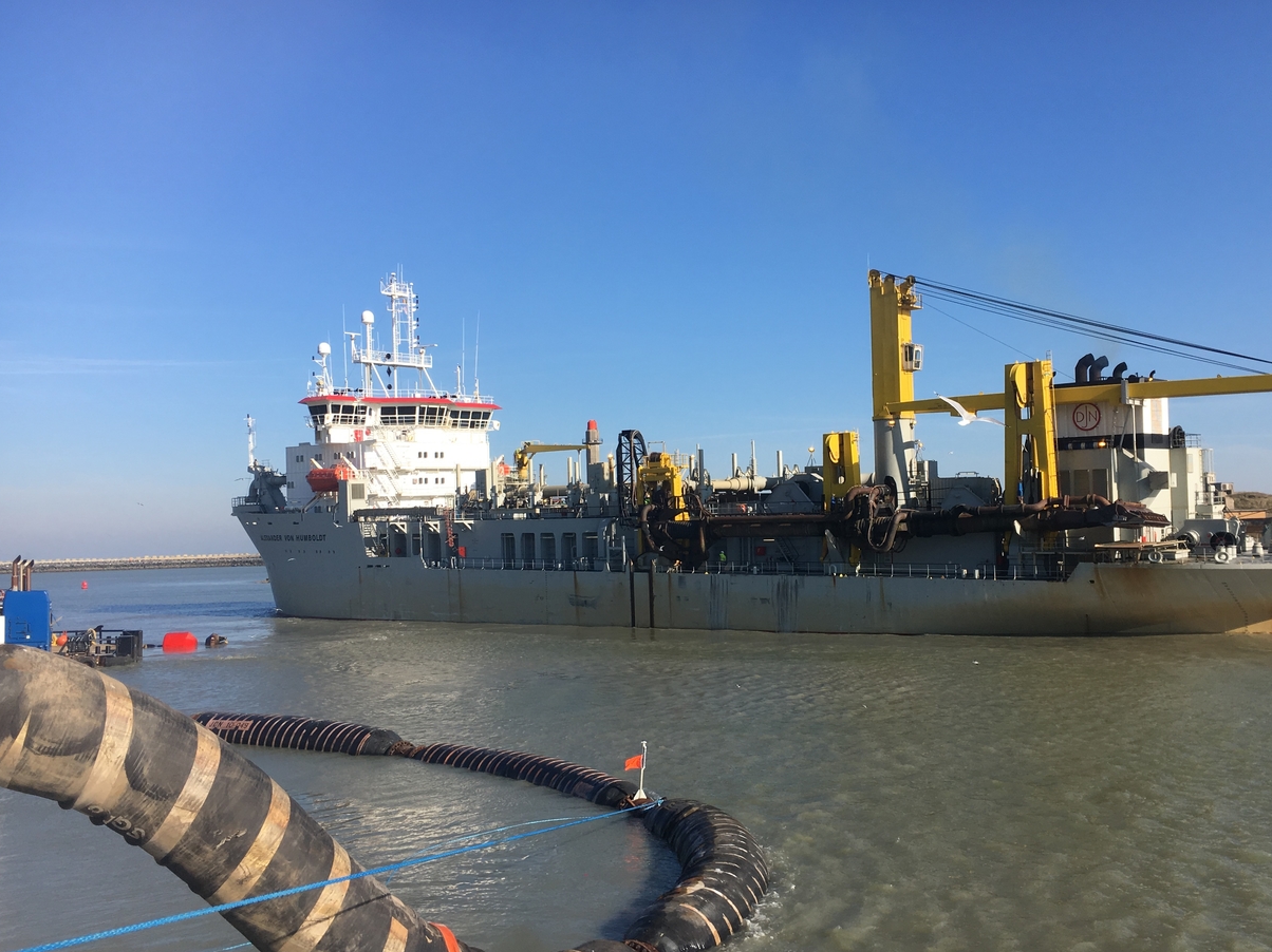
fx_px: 1249
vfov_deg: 41.8
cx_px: 696
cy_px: 484
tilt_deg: +2.4
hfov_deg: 53.9
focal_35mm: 34
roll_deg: +2.3
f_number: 2.2
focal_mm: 4.15
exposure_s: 1/1748
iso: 25
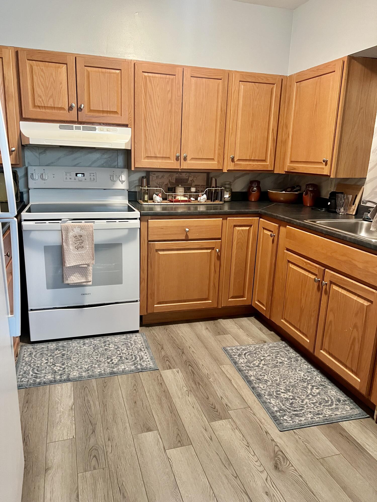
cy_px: 251
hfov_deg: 53.1
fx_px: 378
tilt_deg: -13.8
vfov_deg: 67.3
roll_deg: -1.4
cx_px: 188
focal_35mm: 26
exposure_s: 1/60
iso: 400
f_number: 1.5
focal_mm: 5.7
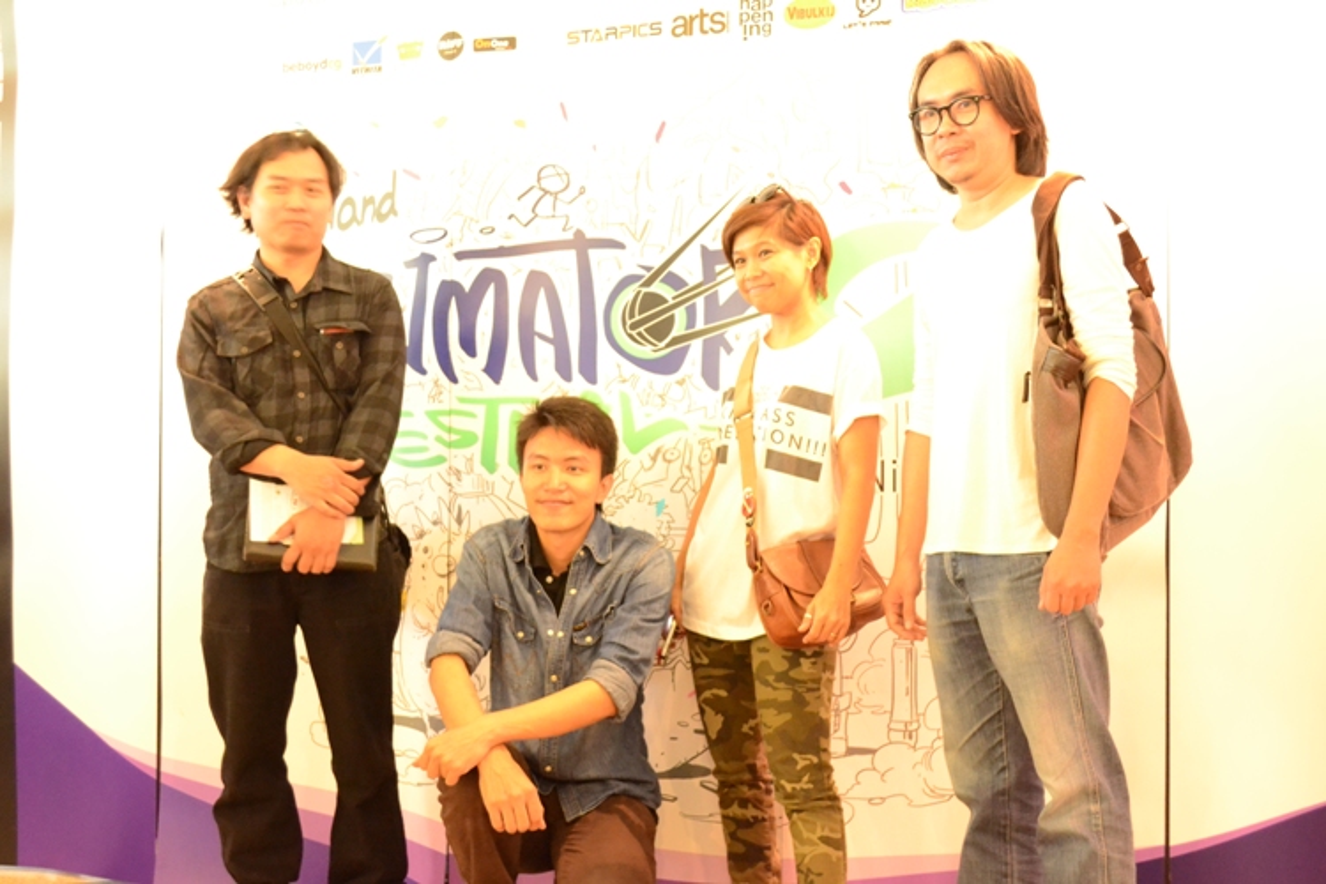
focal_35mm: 42
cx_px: 663
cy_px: 442
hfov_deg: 46.4
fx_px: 1547
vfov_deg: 31.9
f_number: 5
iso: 3200
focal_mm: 28
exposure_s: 1/5
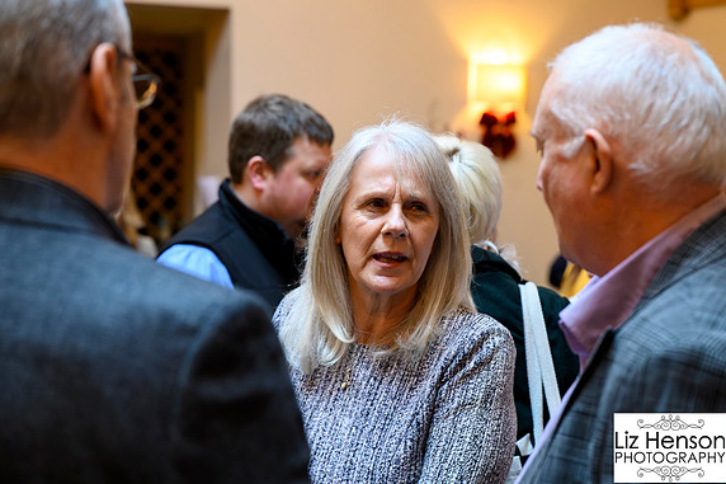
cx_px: 364
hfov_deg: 28.5
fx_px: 1431
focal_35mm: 71
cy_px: 244
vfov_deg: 19.2
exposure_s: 1/160
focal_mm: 70
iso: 6400
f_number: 4
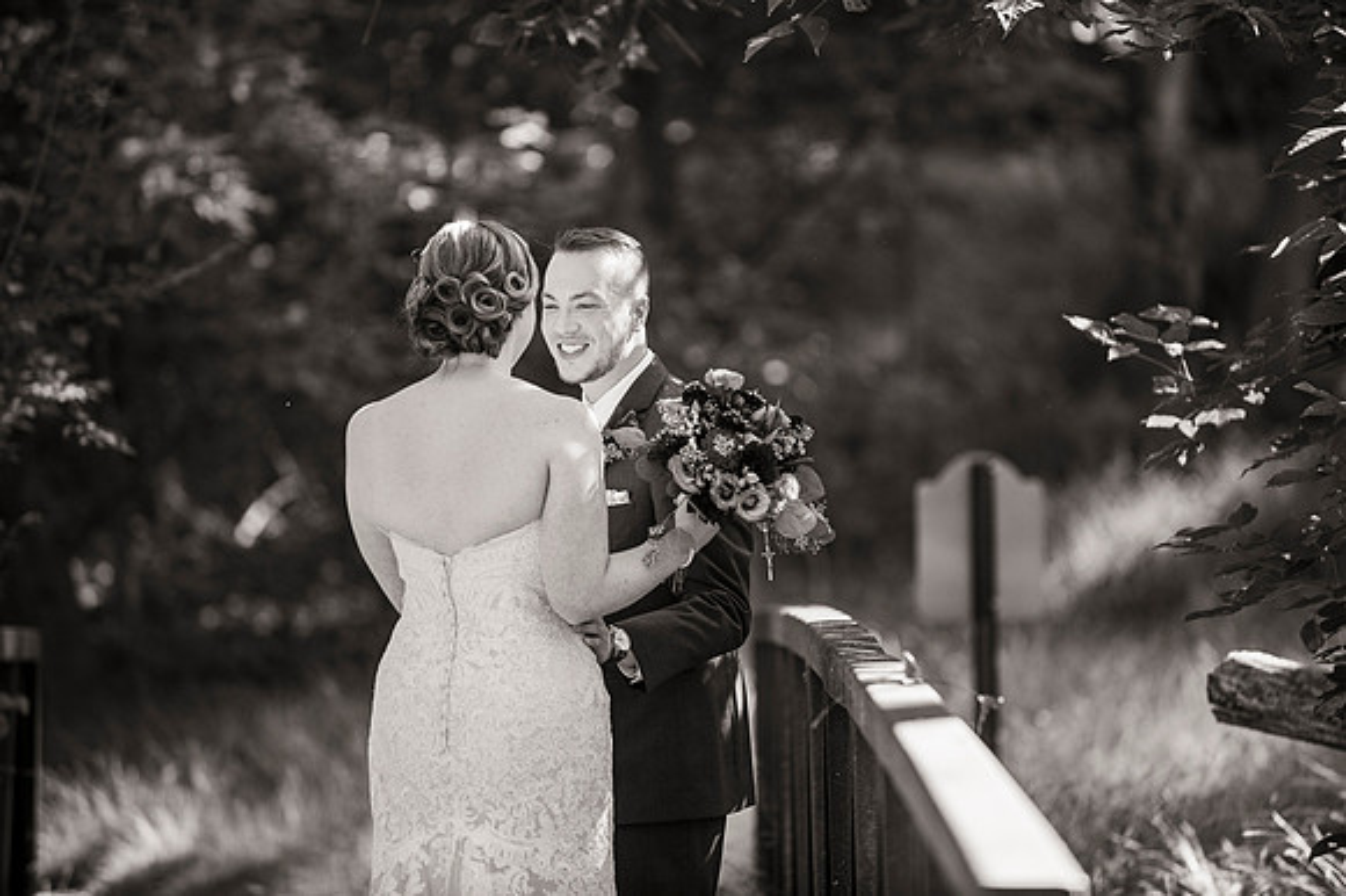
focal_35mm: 200
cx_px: 673
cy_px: 448
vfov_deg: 6.9
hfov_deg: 10.3
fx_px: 7473
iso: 400
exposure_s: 1/640
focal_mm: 200
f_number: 2.8
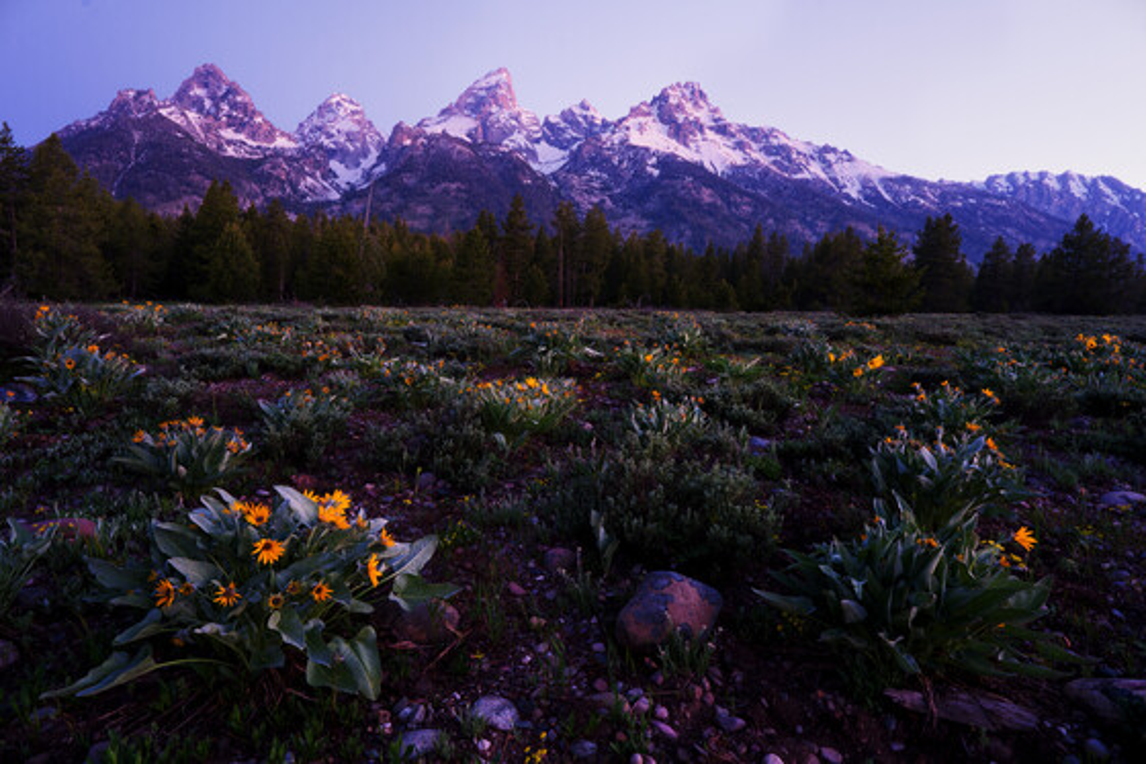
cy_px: 382
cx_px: 573
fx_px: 700
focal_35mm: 22
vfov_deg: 57.2
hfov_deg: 78.6
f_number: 14
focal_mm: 14.4
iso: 640
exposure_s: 10
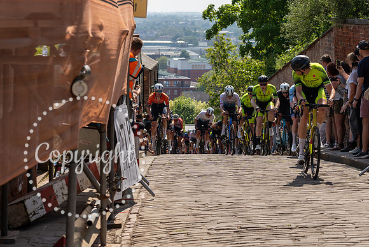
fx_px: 1035
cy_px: 46
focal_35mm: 101
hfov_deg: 20.0
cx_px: 300
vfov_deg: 13.5
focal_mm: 62
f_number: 4
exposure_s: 1/1600
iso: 160
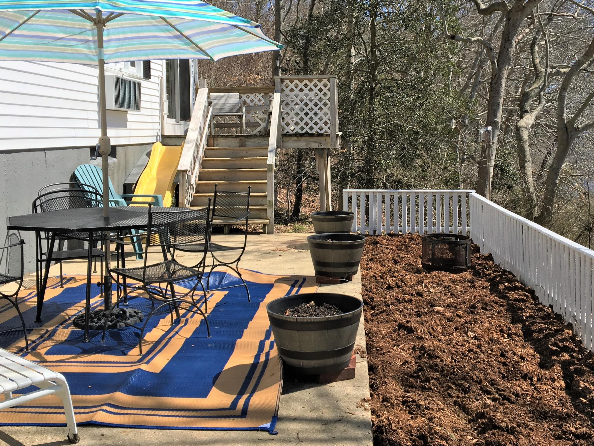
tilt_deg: -0.7
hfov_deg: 45.7
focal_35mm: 41
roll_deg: +1.4
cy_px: 148
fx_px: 703
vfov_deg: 34.8
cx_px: 338
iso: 25
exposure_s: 1/1876
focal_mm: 4.15
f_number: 2.2
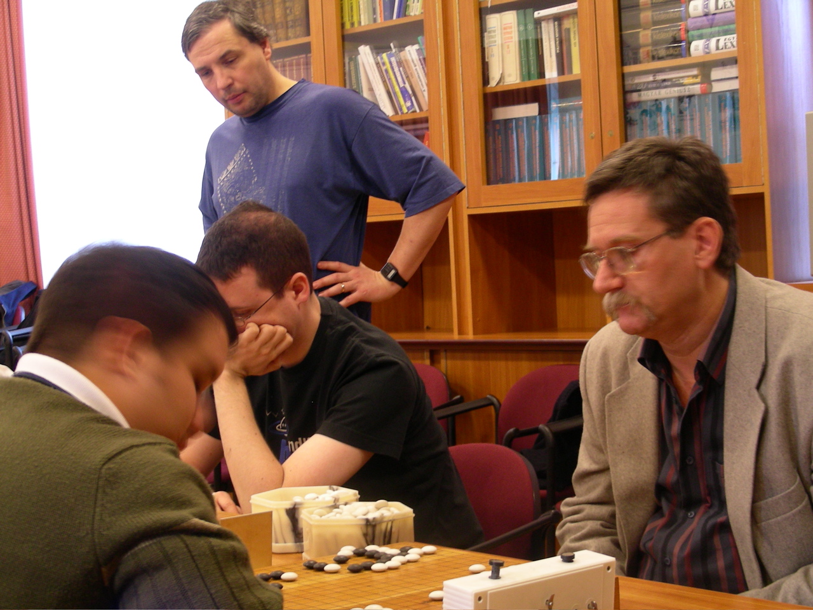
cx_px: 406
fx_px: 1644
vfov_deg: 21.0
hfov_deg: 27.8
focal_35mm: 70
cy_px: 305
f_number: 3.5
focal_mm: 11.7
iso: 121
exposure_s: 1/4.1
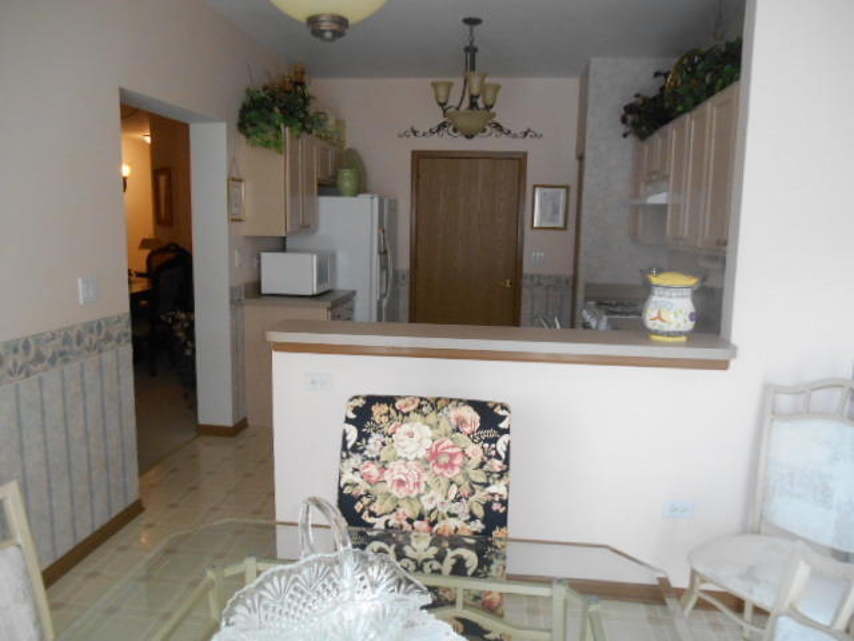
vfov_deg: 53.1
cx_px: 427
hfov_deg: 67.3
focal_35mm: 26
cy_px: 320
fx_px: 641
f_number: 3.4
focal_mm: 4.7
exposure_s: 1/30
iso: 320
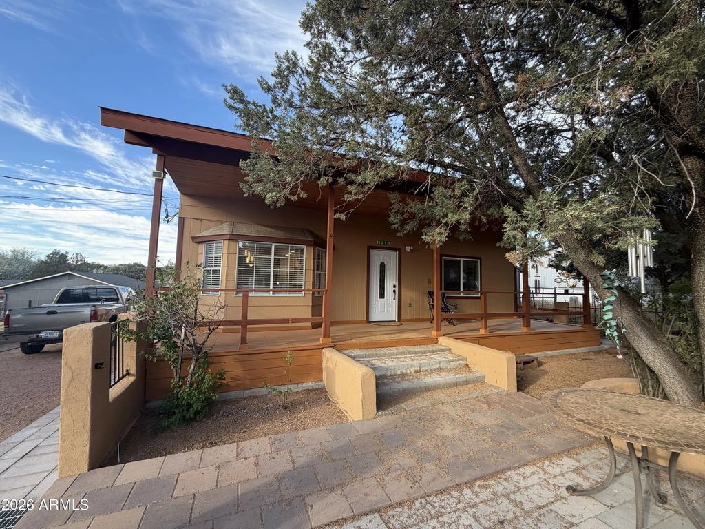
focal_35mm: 14
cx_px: 352
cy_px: 264
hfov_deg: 102.1
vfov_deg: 85.7
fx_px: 285
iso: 40
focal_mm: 2.22
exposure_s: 1/201
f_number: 2.2
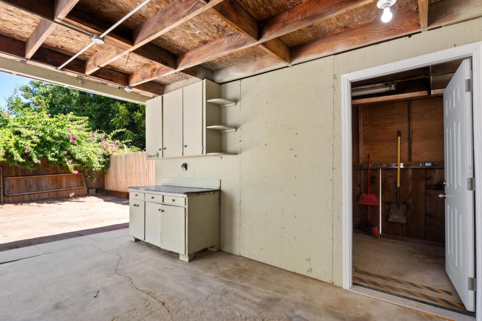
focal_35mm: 17
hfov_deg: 93.3
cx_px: 244
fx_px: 227
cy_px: 178
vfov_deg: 70.2
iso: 250
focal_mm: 14
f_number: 9
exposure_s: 1/6
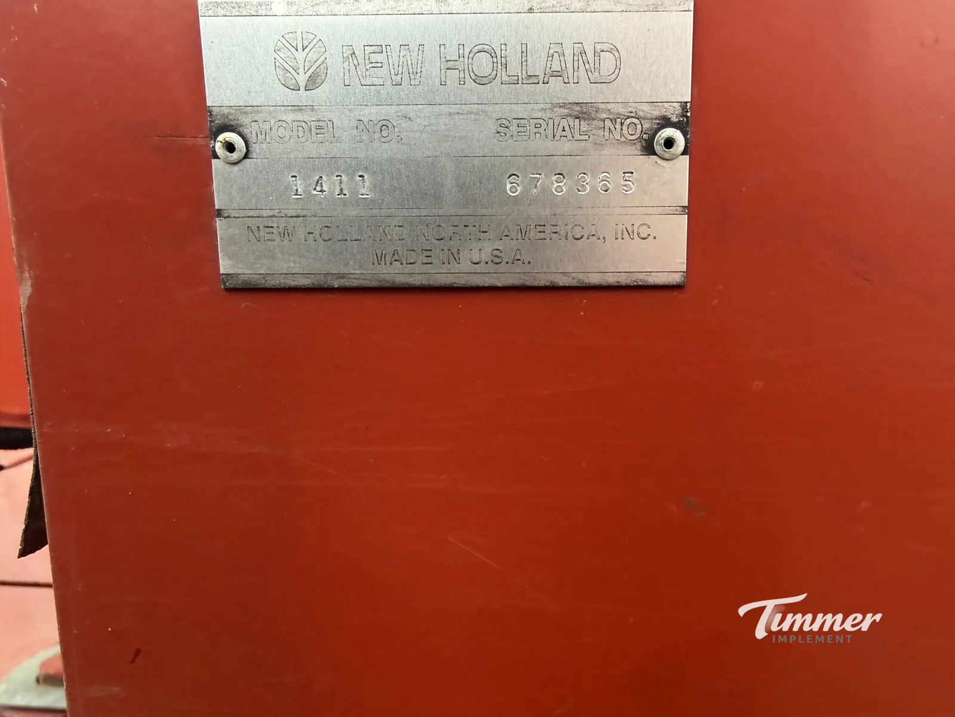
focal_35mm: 24
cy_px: 358
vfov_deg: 56.8
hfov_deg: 71.6
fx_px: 662
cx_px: 478
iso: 200
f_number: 2.2
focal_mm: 2.22
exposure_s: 1/99
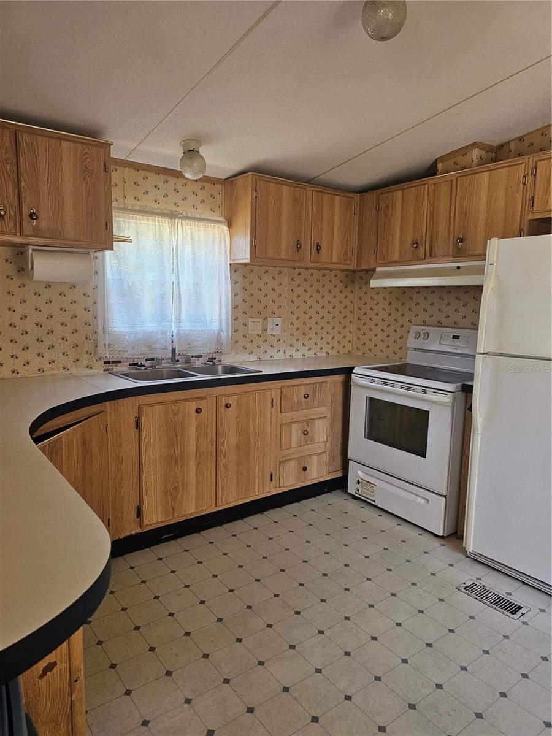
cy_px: 368
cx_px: 276
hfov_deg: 58.9
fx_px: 489
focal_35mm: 23
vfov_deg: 73.9
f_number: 1.7
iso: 500
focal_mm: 6.3
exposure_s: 1/240
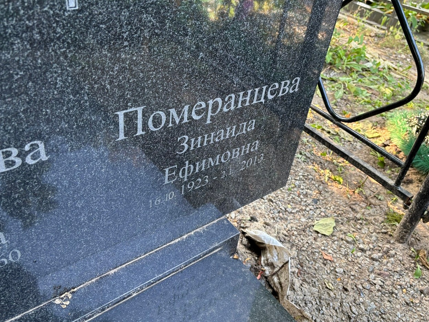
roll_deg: -7.9
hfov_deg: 59.9
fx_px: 372
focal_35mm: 30
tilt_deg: -34.0
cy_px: 146
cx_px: 231
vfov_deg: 46.7
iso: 125
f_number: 1.6
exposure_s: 1/92
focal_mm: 5.96
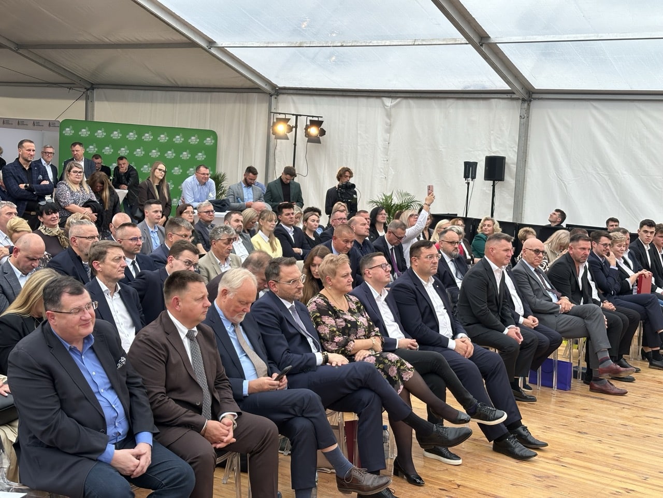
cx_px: 332
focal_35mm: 48
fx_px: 919
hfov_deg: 39.7
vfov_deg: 30.3
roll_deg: -3.5
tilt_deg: -5.9
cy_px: 249
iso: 80
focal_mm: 6.86
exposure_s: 1/601
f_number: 1.78
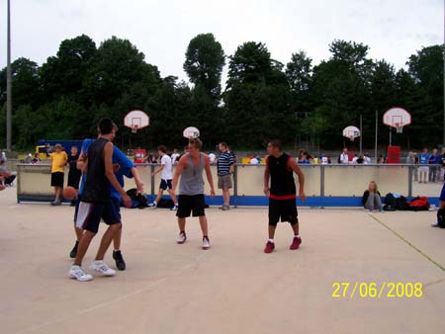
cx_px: 222
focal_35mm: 34
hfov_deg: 53.9
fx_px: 437
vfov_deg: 41.8
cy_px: 167
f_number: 5.1
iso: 80
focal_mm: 5.6
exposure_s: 1/275
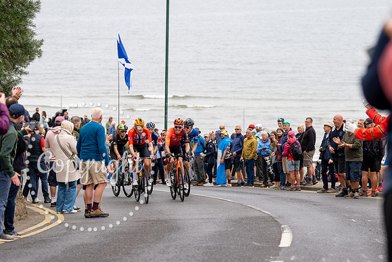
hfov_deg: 17.3
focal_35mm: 118
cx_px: 196
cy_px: 131
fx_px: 1285
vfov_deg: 11.6
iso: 320
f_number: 3.5
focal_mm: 111
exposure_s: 1/1000
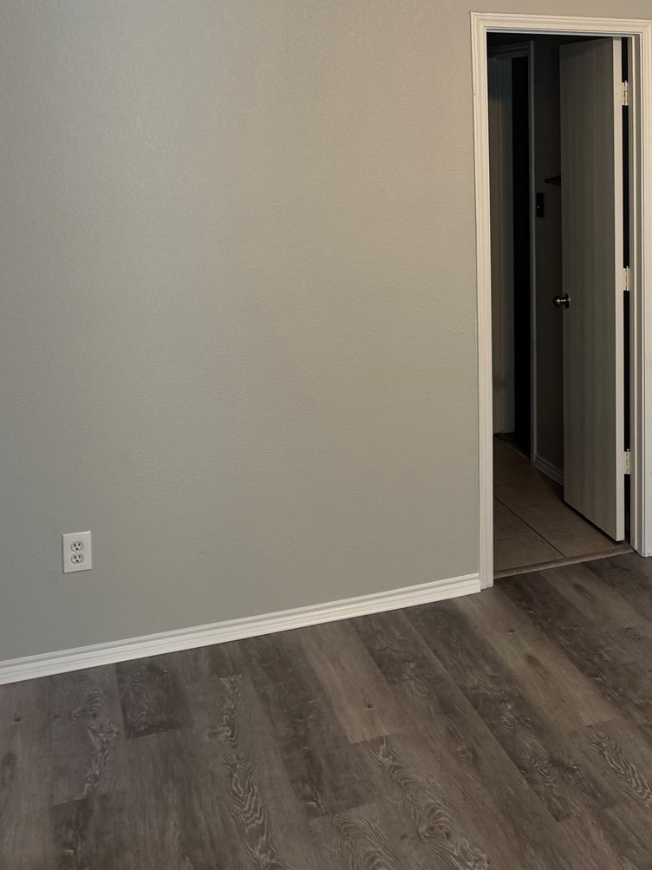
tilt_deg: -2.3
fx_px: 1231
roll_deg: +0.7
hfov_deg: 27.3
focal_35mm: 49
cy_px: 207
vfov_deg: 37.8
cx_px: 707
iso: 125
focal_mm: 6.76
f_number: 1.78
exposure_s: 1/60
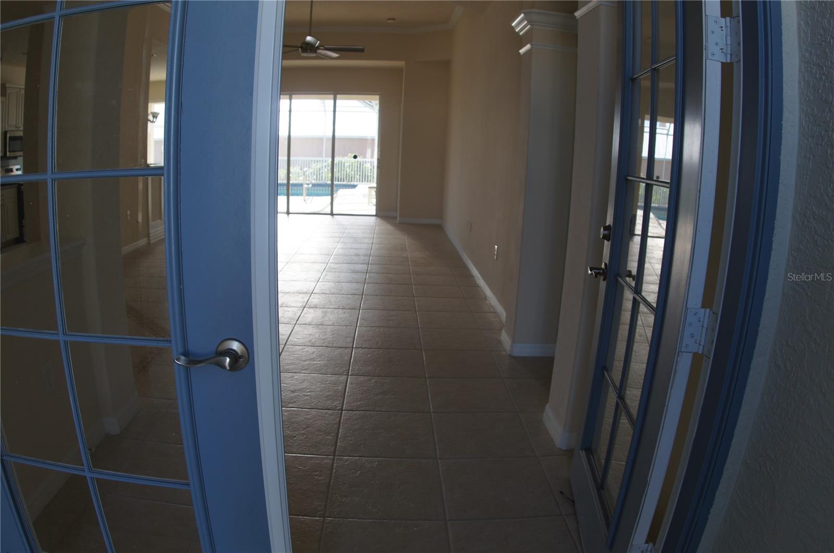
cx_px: 417
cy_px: 276
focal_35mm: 24
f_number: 4.5
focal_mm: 16
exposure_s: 1/80
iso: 100
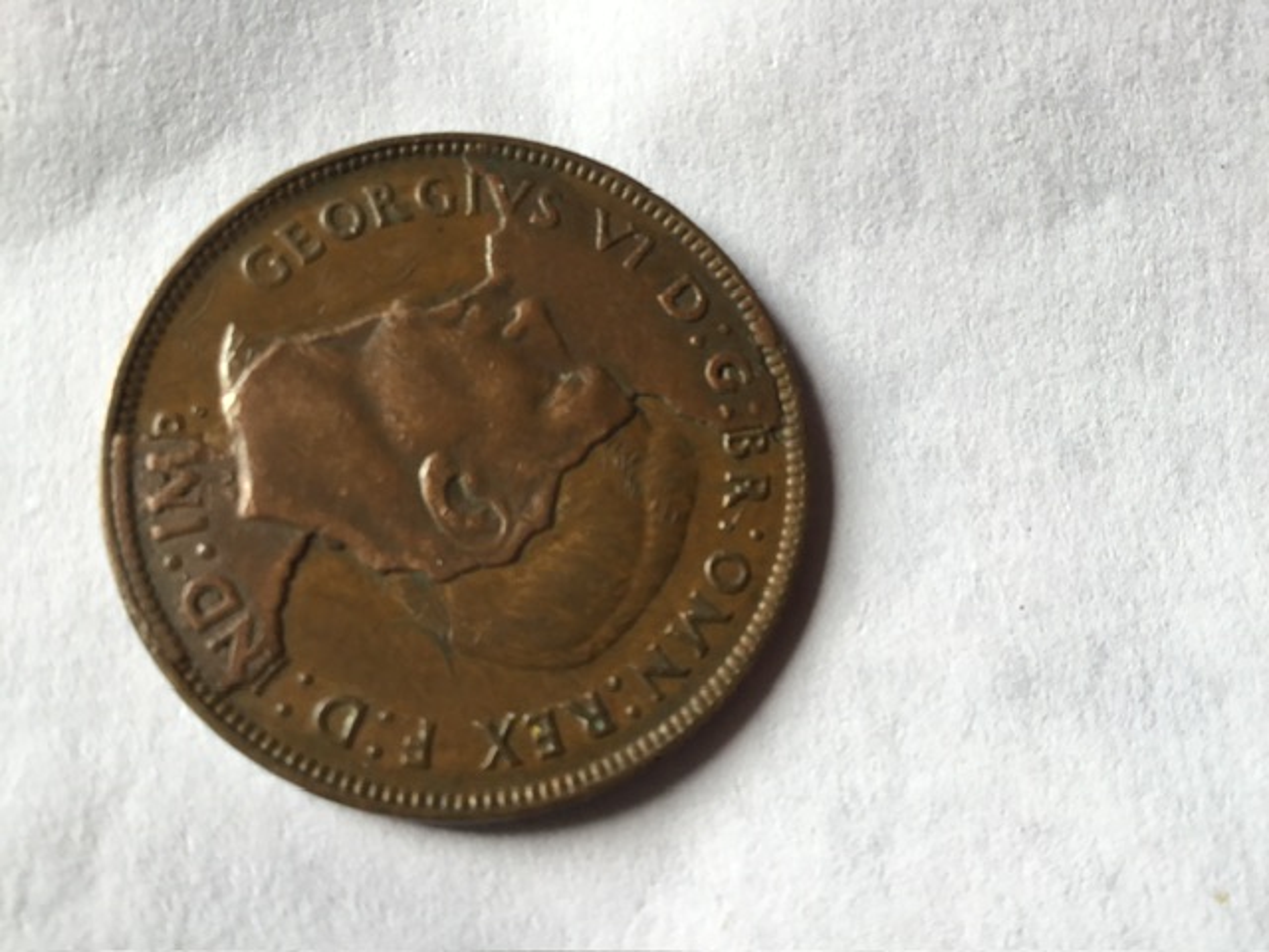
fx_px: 1136
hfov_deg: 58.4
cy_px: 476
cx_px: 634
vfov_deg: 45.4
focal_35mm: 31
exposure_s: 1/100
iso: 50
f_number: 2.4
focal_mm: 3.3
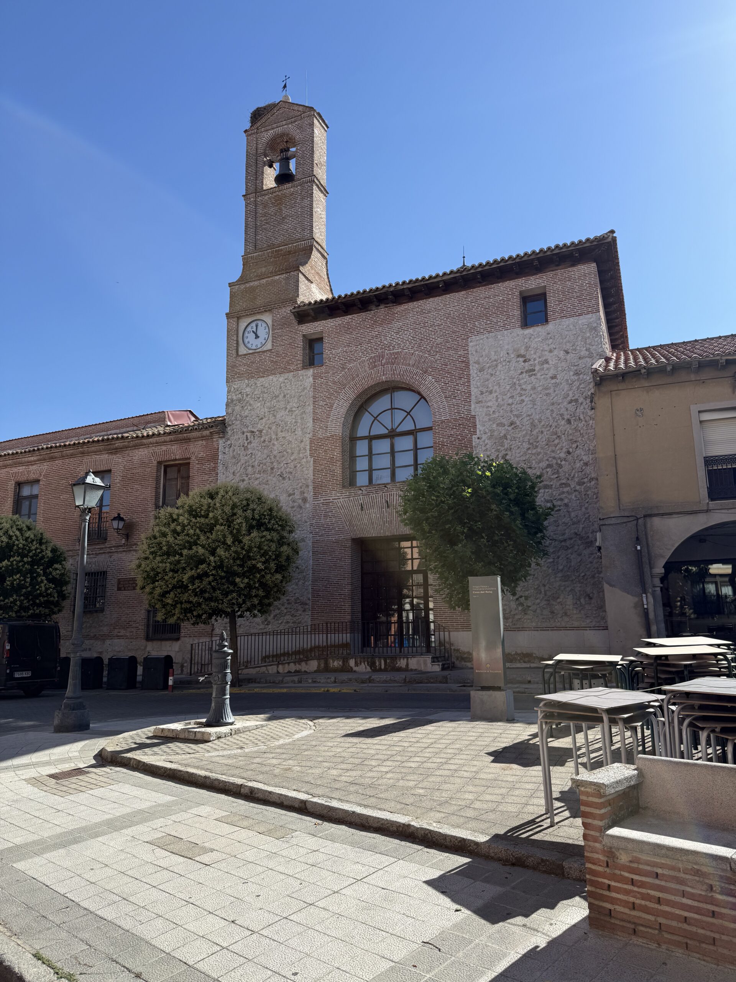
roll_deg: -0.7
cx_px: 368
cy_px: 491
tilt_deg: +12.0
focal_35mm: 24
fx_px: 680
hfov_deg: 56.8
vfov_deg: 71.6
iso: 80
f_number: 1.78
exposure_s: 1/3584
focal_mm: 6.76
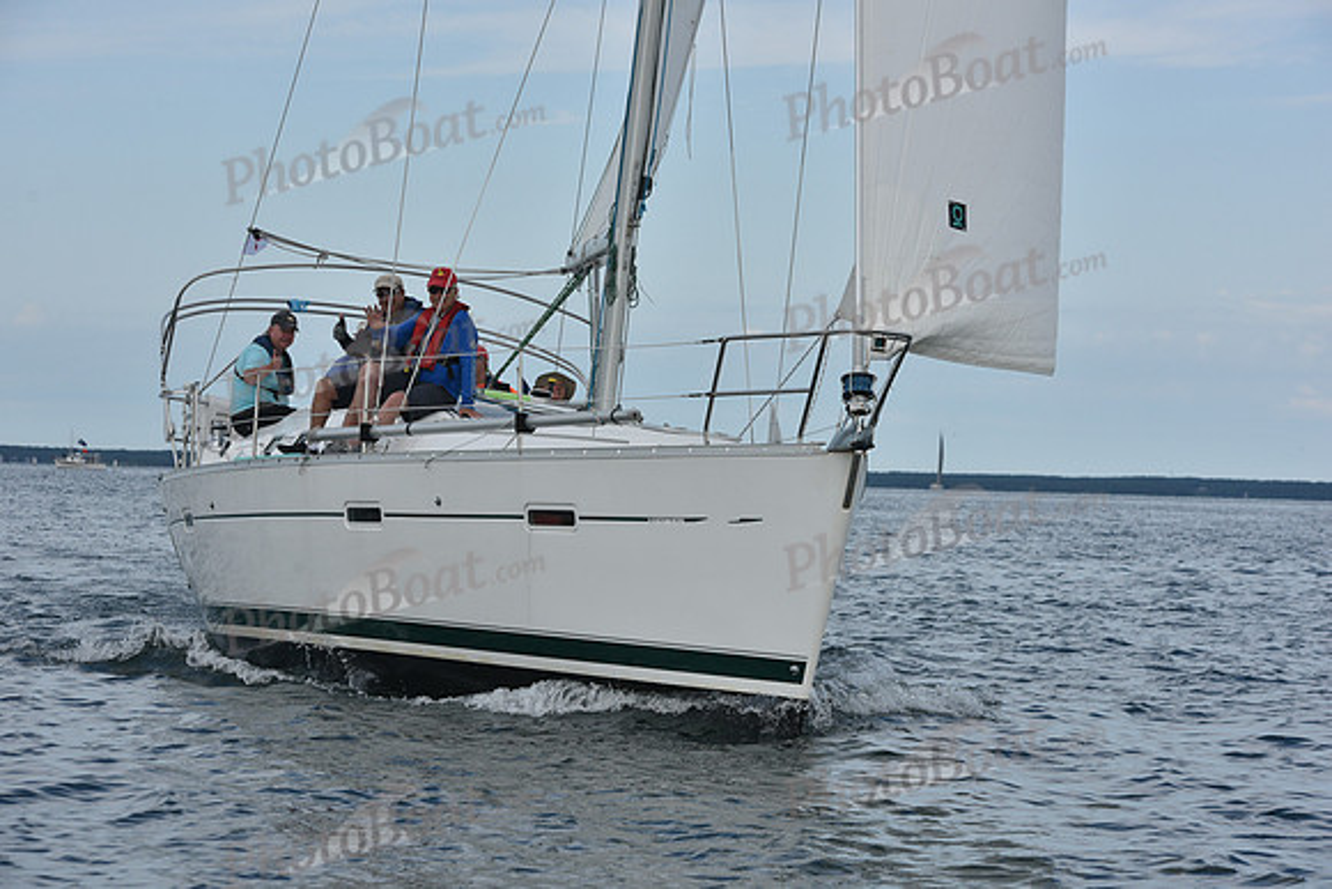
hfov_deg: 19.5
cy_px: 444
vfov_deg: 13.0
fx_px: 3886
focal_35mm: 105
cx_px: 666
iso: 320
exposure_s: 1/1000
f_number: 8
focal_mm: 105
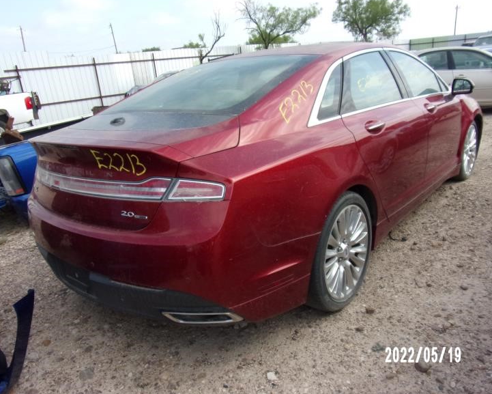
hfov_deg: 65.9
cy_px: 195
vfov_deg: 54.9
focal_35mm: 26
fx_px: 379
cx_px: 267
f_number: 3.3
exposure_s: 1/550
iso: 80
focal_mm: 4.3
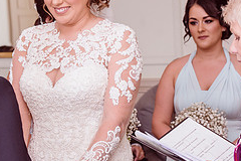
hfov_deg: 12.1
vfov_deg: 8.1
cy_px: 45
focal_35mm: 169
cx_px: 61
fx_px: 1131
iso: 500
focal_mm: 70
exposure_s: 1/200
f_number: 5.6
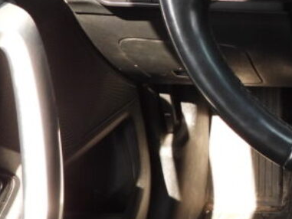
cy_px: 126
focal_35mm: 101
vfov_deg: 14.7
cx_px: 392
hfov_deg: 18.0
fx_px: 852
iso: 100
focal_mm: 4.3
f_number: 2.8
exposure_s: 1/80
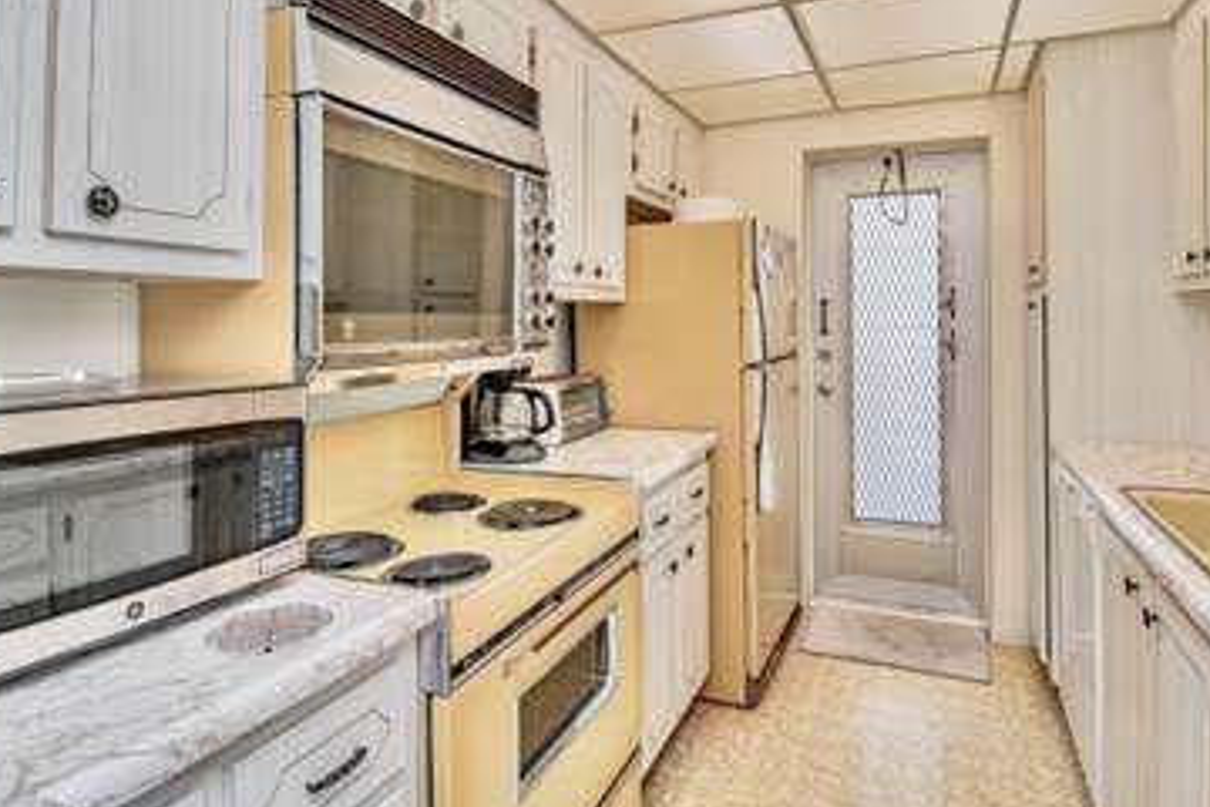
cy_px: 306
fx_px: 672
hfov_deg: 83.8
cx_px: 652
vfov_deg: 61.2
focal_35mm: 20
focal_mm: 10
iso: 640
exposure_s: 1/125
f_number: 5.6
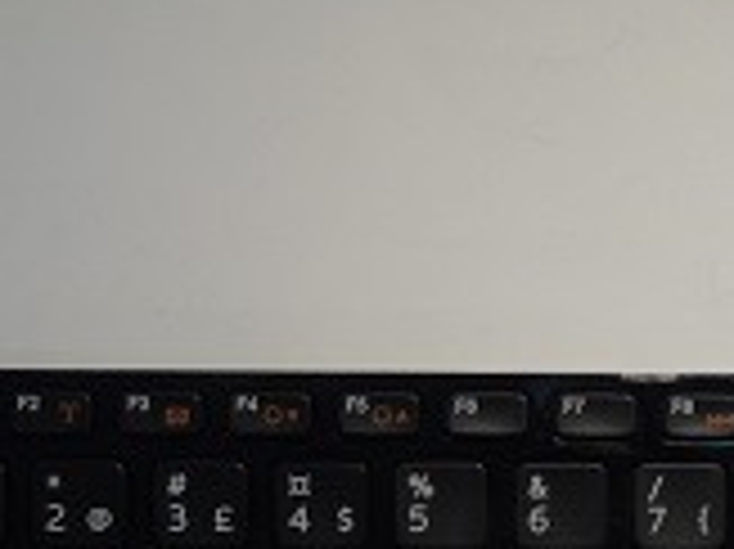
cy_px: 648
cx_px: 648
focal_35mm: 98
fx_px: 2076
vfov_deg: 14.6
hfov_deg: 19.7
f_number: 5.2
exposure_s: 1/8
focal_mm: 7.1
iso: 200
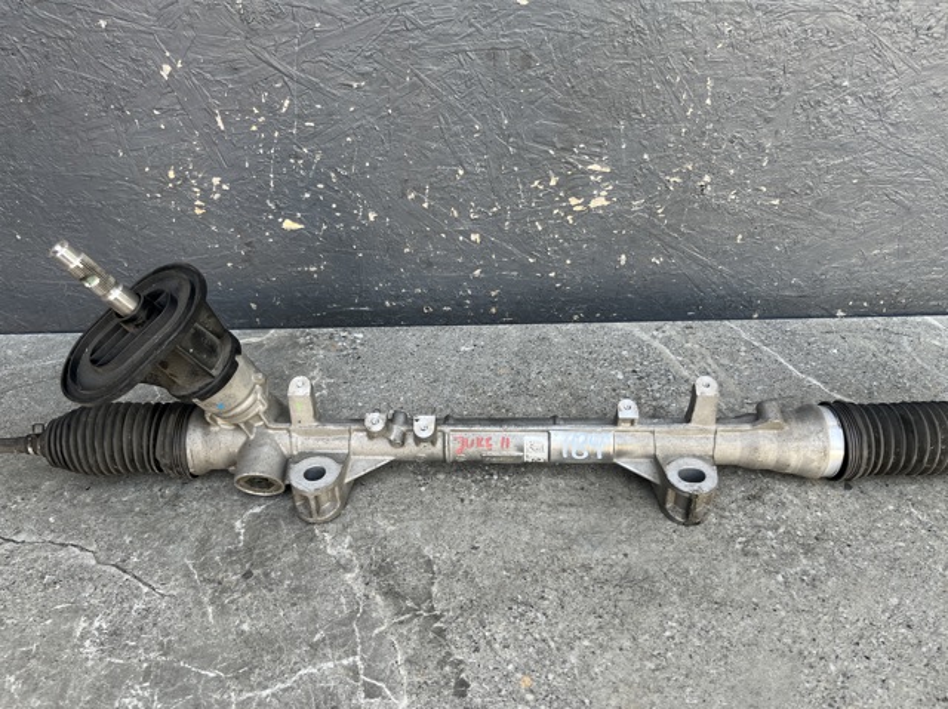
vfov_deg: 53.0
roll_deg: +1.2
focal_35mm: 26
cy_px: 354
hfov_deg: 67.3
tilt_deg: -34.0
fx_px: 712
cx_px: 474
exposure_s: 1/135
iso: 32
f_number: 1.6
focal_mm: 5.1
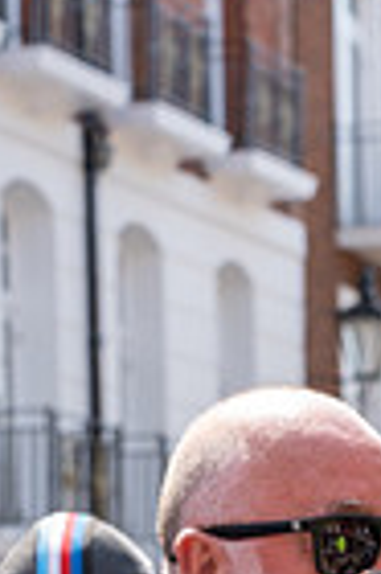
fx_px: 3183
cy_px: 861
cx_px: 569
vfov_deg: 10.0
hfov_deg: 6.8
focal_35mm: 200
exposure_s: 1/200
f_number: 6.3
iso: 160
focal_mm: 62
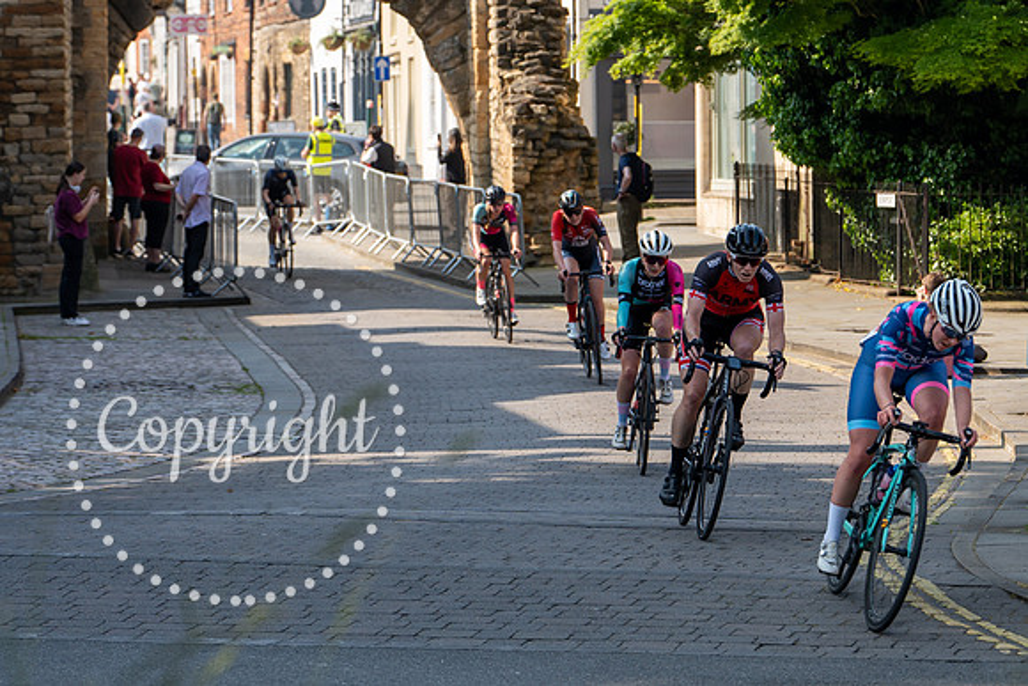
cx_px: 799
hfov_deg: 11.8
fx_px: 4973
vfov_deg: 7.9
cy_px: 350
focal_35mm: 174
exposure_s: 1/640
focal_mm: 112
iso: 200
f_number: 5
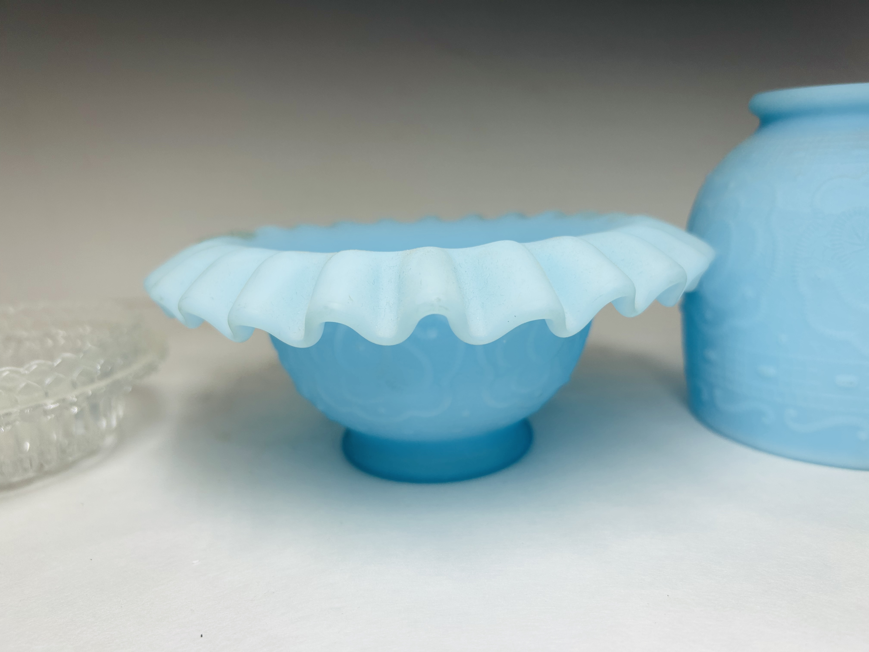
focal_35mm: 26
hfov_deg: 67.3
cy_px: 326
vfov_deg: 53.1
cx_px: 434
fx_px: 653
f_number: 1.5
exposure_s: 1/1135
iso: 50
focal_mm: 5.7
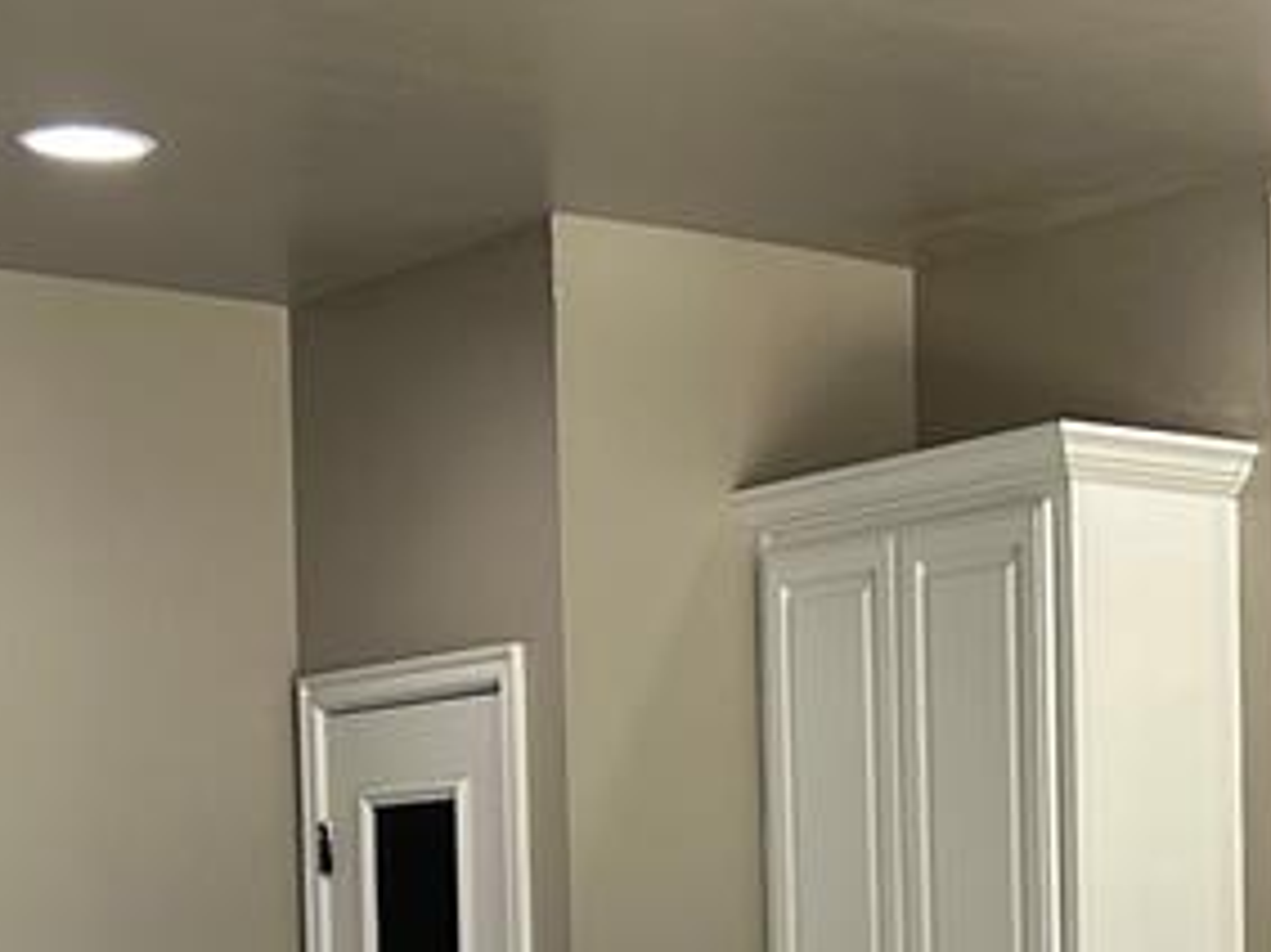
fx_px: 3450
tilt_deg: -2.6
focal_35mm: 94
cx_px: 1258
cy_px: 1064
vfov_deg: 15.3
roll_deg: +1.4
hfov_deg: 20.3
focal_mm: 5.7
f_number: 1.5
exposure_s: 1/120
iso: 125
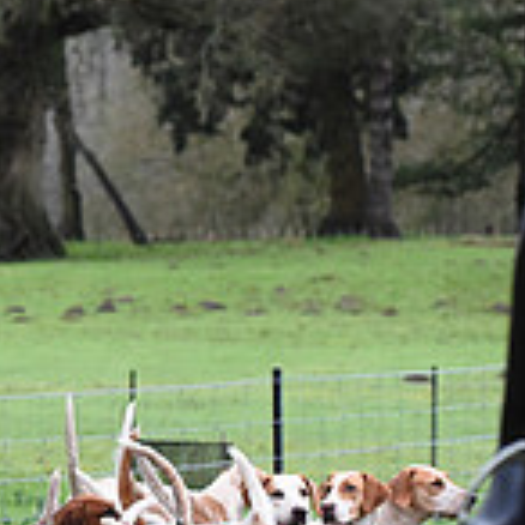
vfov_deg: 6.0
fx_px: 4976
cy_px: 262
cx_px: -485
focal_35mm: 290
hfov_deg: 5.9
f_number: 4.5
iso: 3200
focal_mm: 86
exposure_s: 1/1250
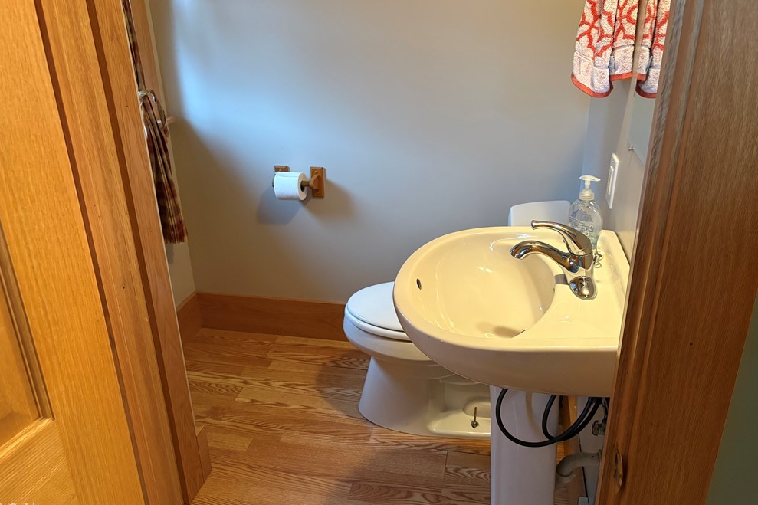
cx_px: 372
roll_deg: +1.4
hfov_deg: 65.5
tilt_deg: -22.1
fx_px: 589
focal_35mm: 28
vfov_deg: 46.3
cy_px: 228
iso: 400
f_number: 1.6
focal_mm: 5.96
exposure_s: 1/60
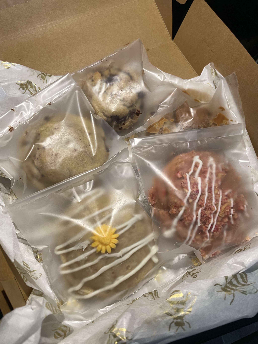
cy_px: 172
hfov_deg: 53.1
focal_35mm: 26
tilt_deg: -67.9
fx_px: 258
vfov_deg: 67.3
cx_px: 129
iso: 125
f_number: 1.6
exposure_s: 1/76
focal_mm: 4.2
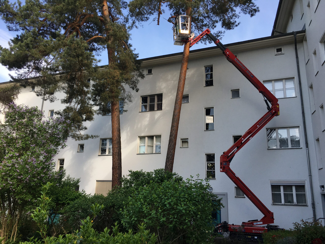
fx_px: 272
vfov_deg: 48.2
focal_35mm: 29
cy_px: 122
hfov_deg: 61.7
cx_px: 162
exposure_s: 1/503
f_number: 2.2
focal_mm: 4.15
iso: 25
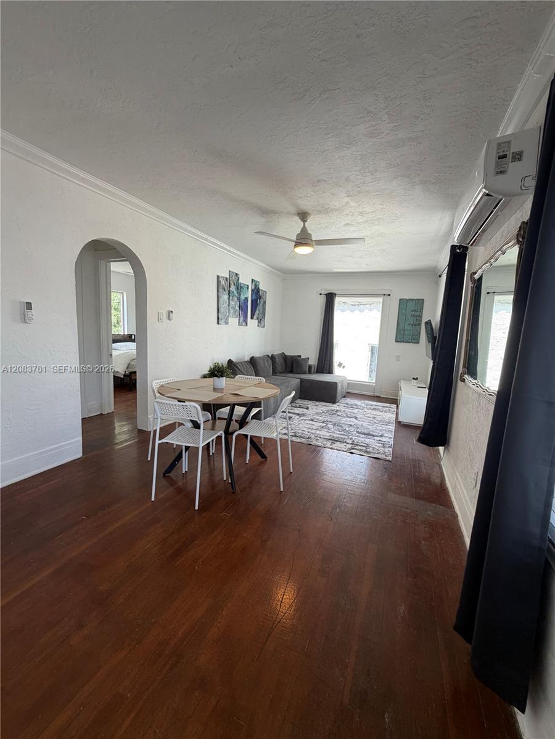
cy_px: 370
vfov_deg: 102.1
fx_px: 299
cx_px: 278
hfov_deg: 85.7
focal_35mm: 14
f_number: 2.2
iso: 125
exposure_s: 1/120
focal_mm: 2.22
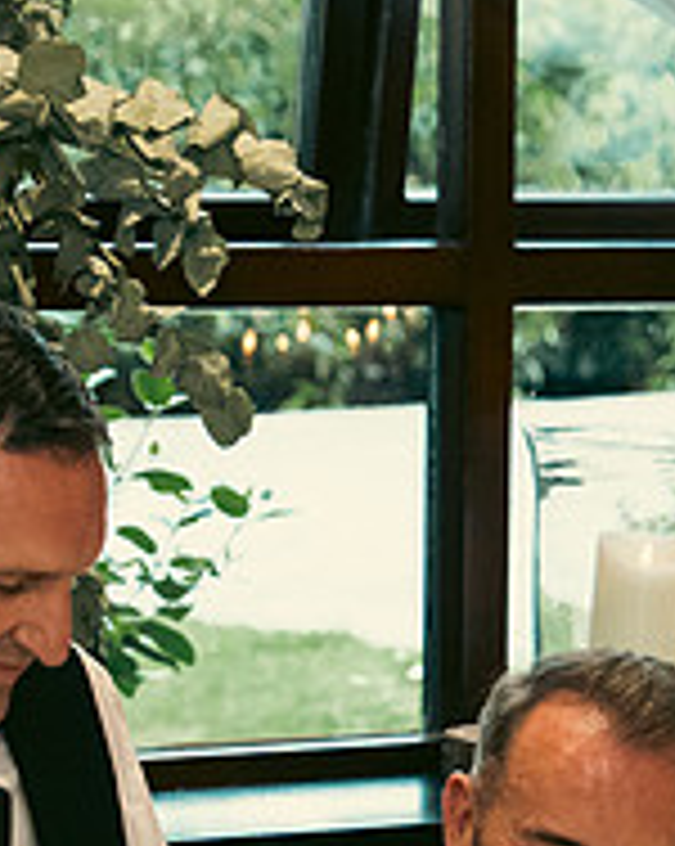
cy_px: 817
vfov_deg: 8.1
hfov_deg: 6.5
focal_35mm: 238
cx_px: 482
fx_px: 5953
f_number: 3.5
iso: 2500
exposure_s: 1/160
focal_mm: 55
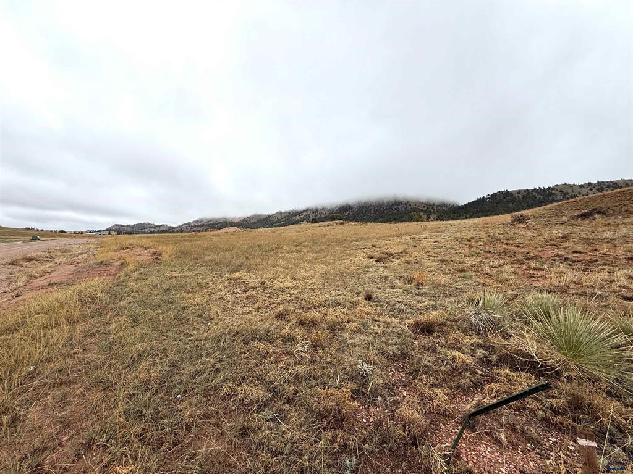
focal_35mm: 14
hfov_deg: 102.1
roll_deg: -0.5
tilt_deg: +1.6
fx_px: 256
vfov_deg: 85.7
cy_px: 237
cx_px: 316
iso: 50
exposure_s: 1/955
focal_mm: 2.22
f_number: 2.2
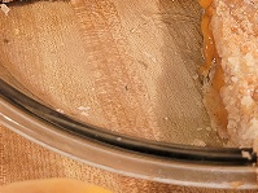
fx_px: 492
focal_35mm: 66
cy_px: 13
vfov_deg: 21.6
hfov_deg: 29.4
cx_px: 122
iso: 250
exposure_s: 1/40
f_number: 1.8
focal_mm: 5.4
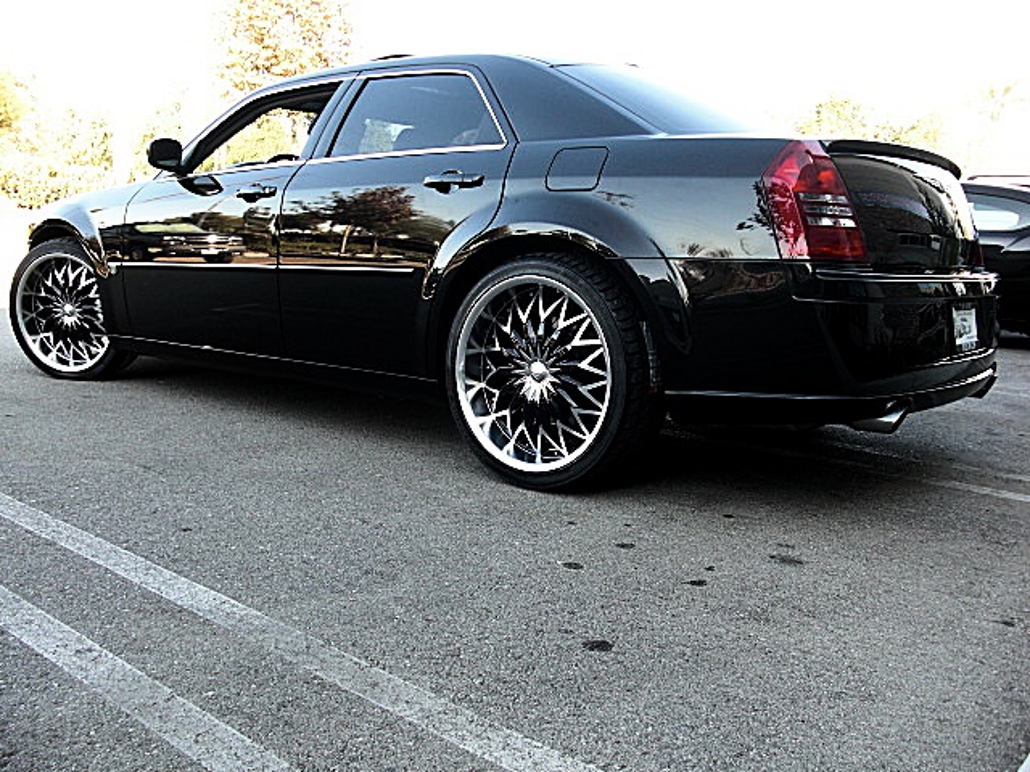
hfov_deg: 51.4
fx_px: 1071
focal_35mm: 36
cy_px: 386
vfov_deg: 39.7
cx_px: 515
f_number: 2.8
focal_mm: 6.3
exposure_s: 1/80
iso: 50
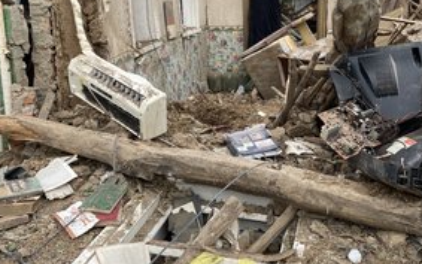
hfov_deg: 50.3
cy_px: 61
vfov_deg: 32.1
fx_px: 449
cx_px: 227
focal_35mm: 39
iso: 32
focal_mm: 4.2
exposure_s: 1/1689
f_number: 1.6
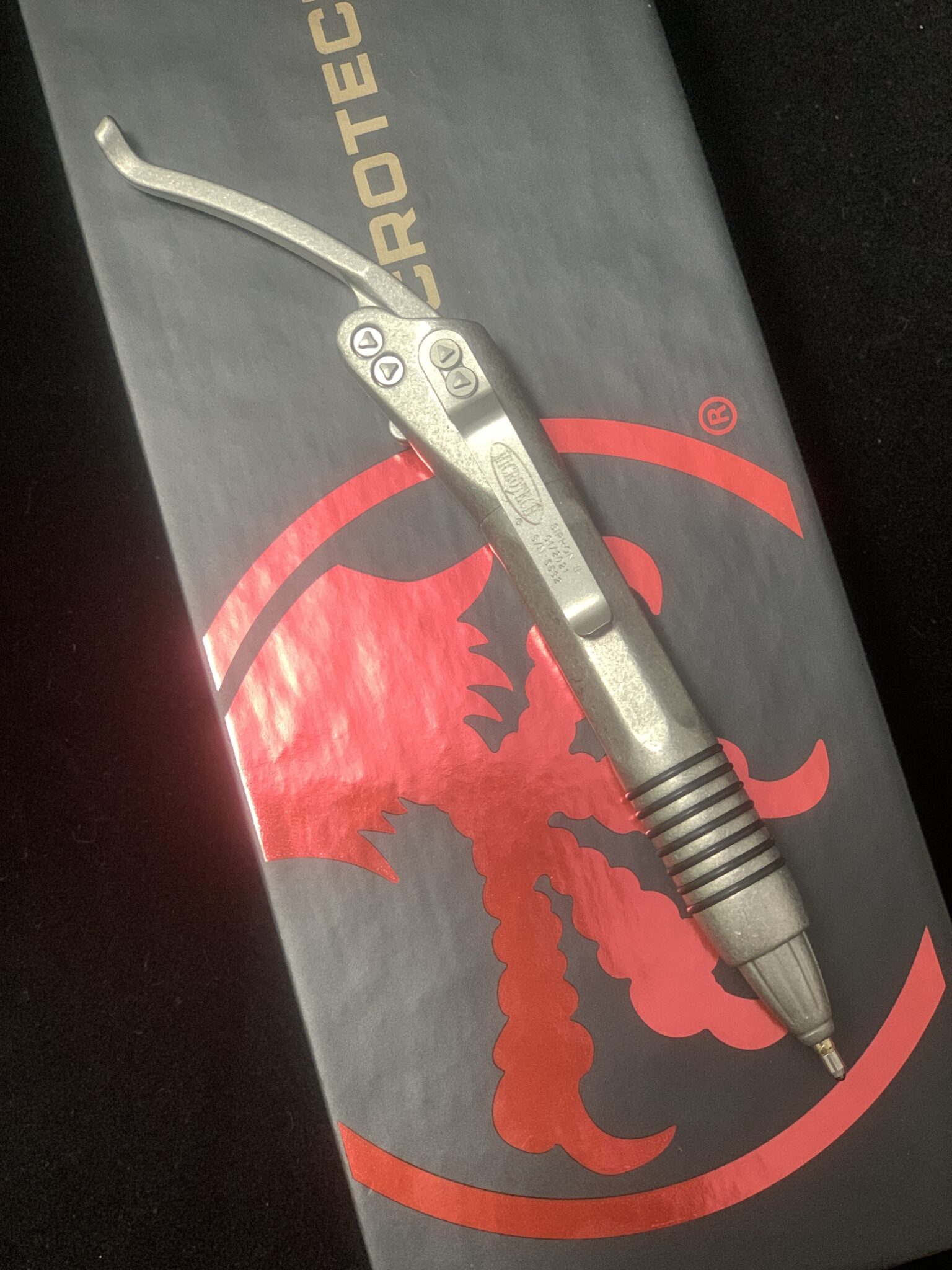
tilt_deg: -82.5
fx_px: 1907
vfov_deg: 36.8
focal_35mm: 52
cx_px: 476
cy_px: 635
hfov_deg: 28.0
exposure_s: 1/60
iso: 200
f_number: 2.4
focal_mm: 6
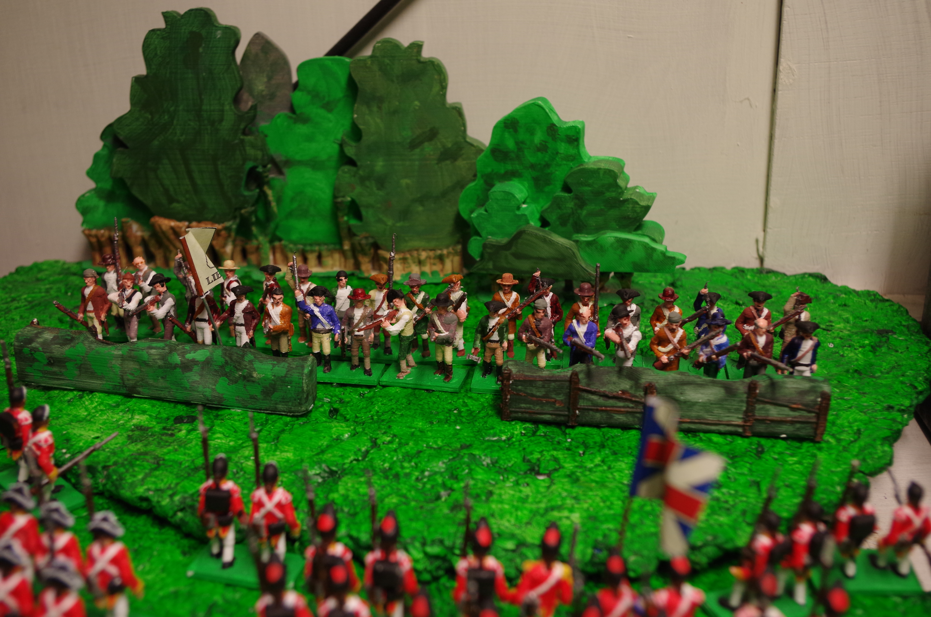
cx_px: 466
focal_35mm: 36
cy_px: 308
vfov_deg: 36.7
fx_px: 929
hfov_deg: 53.2
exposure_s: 1/60
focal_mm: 24.38
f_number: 5
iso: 400
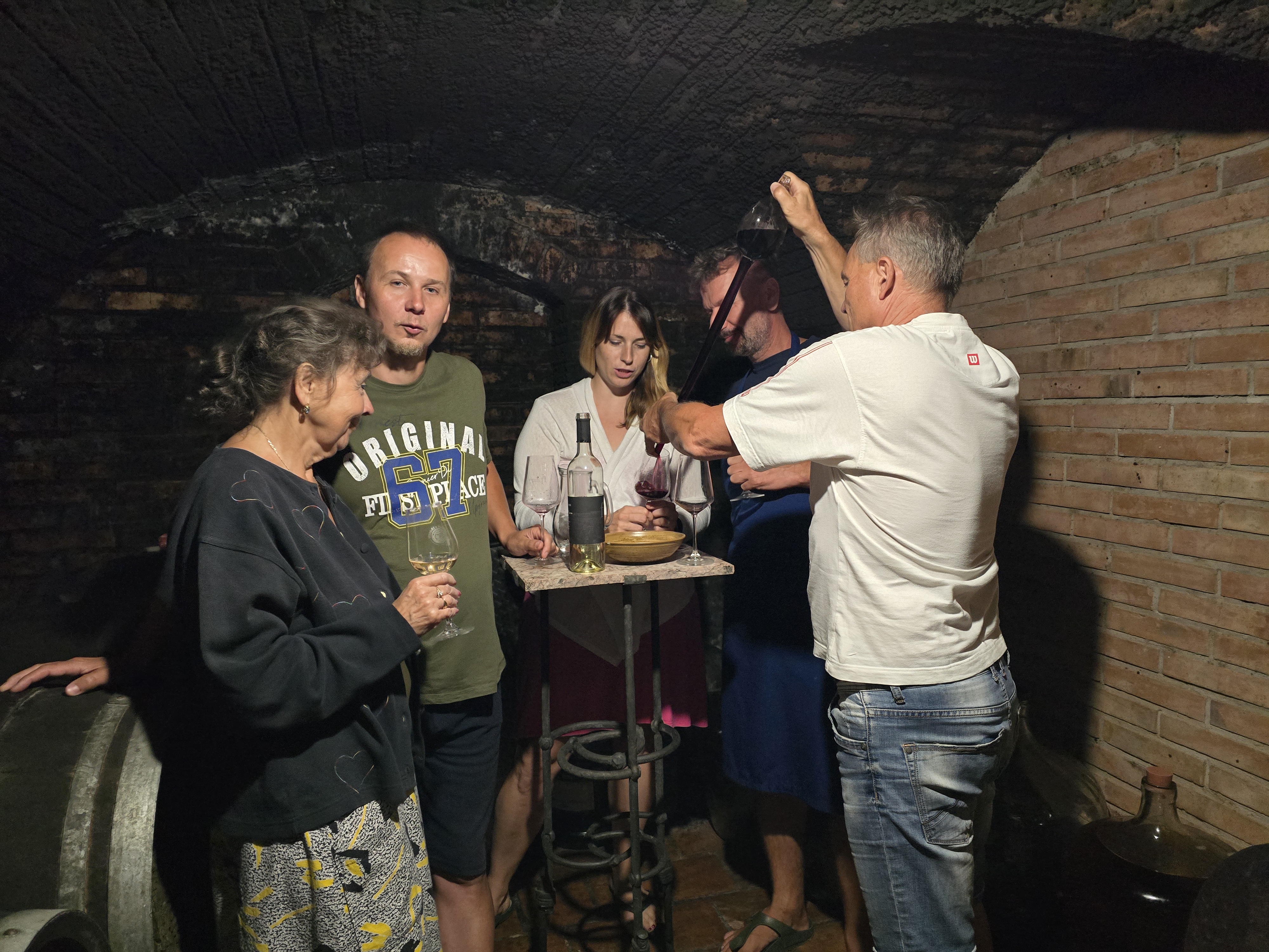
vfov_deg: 58.9
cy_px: 476
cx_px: 634
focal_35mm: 23
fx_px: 843
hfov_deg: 73.9
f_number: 1.7
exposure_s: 1/100
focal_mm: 6.3
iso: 2000
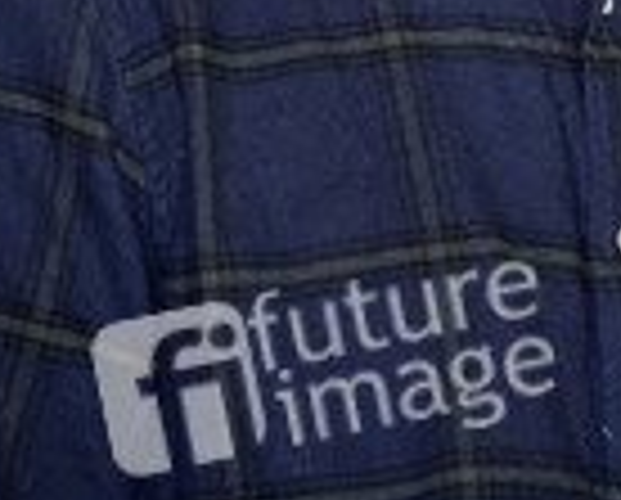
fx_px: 14992
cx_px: 454
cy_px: -306
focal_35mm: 814
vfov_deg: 1.9
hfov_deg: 2.4
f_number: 5.6
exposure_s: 1/160
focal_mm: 300
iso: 800
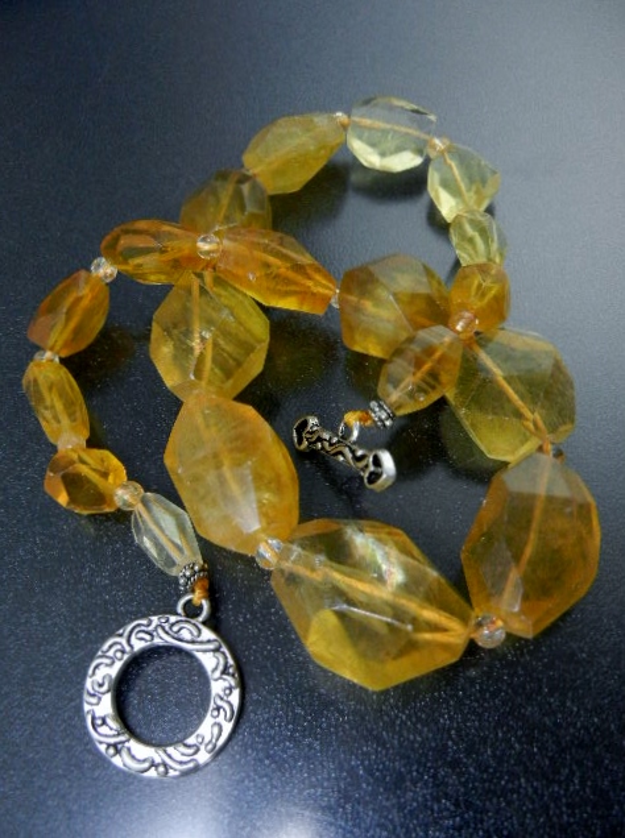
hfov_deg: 41.6
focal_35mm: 34
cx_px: 312
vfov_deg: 54.1
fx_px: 822
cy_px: 419
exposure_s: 1/30
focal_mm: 6.2
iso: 800
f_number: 7.2
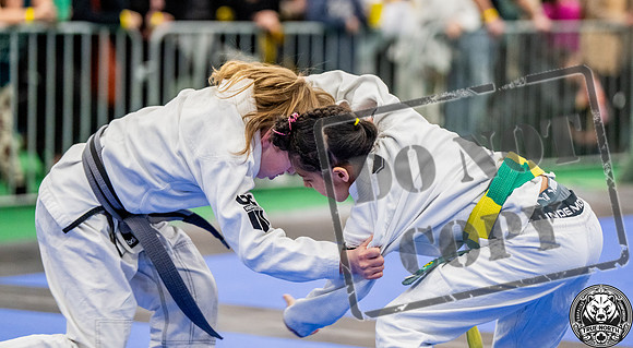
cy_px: 109
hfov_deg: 13.3
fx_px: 2715
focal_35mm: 163
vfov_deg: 7.3
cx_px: 359
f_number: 2.8
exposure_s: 1/500
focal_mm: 136
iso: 5000
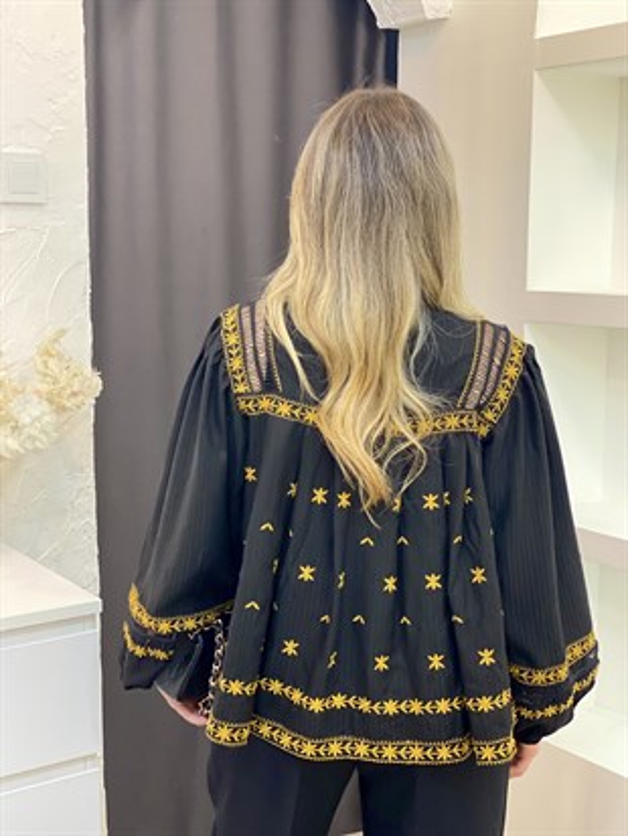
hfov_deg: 28.0
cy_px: 418
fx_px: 1257
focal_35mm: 52
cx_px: 314
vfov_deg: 36.8
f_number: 2
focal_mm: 6
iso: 250
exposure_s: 1/100
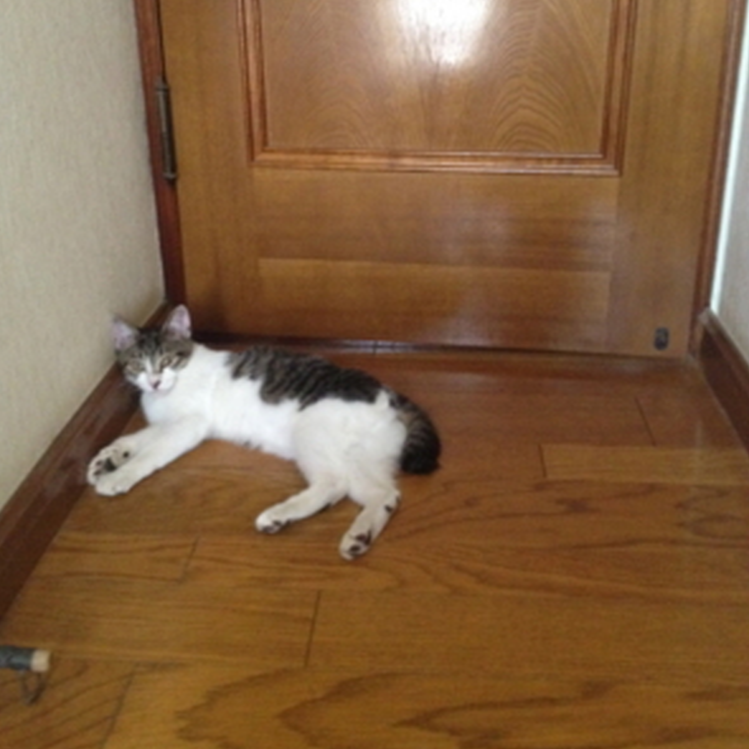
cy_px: 284
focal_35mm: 42
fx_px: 1028
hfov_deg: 40.0
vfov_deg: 39.8
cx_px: 371
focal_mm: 4.28
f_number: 2.4
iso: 500
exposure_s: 1/15
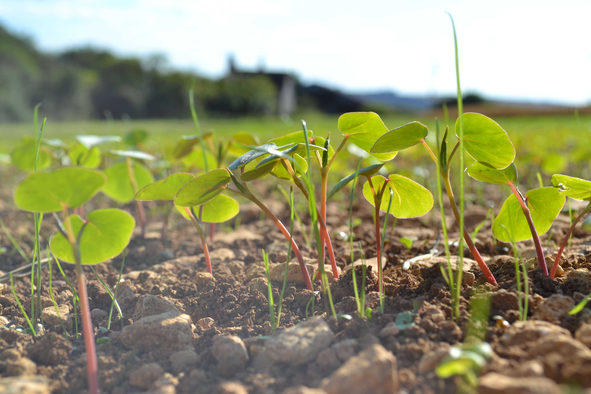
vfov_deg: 23.8
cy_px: 197
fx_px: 936
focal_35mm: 57
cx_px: 296
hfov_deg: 35.1
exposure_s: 1/200
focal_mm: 38
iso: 100
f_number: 7.1
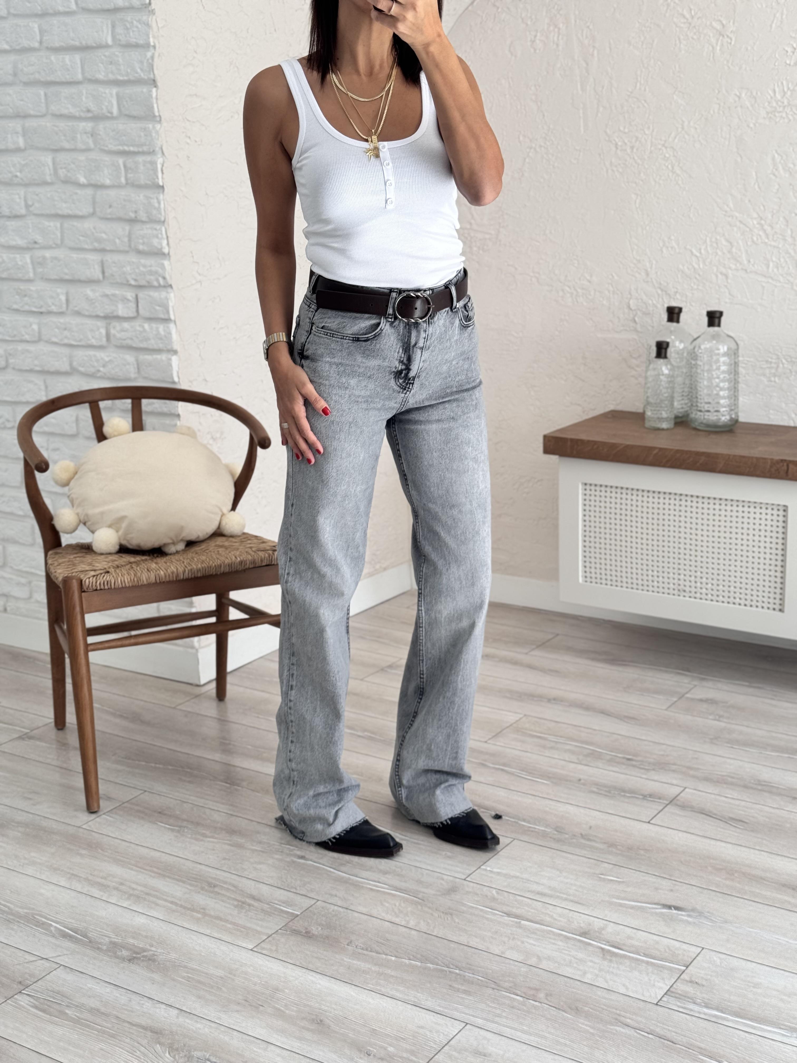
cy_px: 532
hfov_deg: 30.3
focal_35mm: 48
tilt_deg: -29.4
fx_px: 1474
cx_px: 398
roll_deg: +0.7
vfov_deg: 39.7
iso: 64
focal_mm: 6.76
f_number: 1.78
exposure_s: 1/221
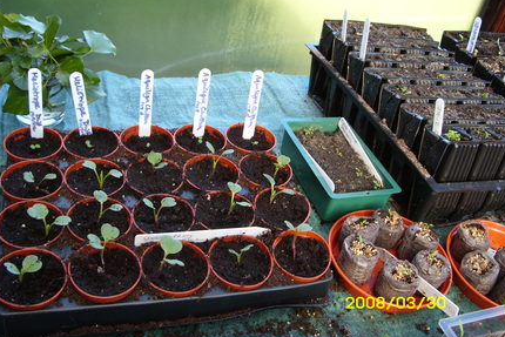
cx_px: 252
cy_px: 150
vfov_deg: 39.9
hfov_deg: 57.2
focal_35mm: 33
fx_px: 463
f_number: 3.5
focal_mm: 6.3
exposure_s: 1/57
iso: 50
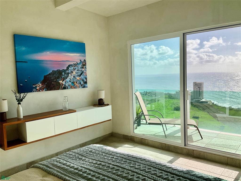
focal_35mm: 29
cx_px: 120
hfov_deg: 61.7
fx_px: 202
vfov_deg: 48.2
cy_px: 90
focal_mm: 3
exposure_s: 1/1912
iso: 25
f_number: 1.8
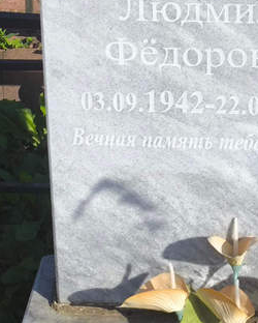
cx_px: 155
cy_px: 13
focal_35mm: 125
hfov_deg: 12.3
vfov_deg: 15.2
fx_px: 1192
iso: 50
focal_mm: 4.71
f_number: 1.7
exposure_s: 1/1046
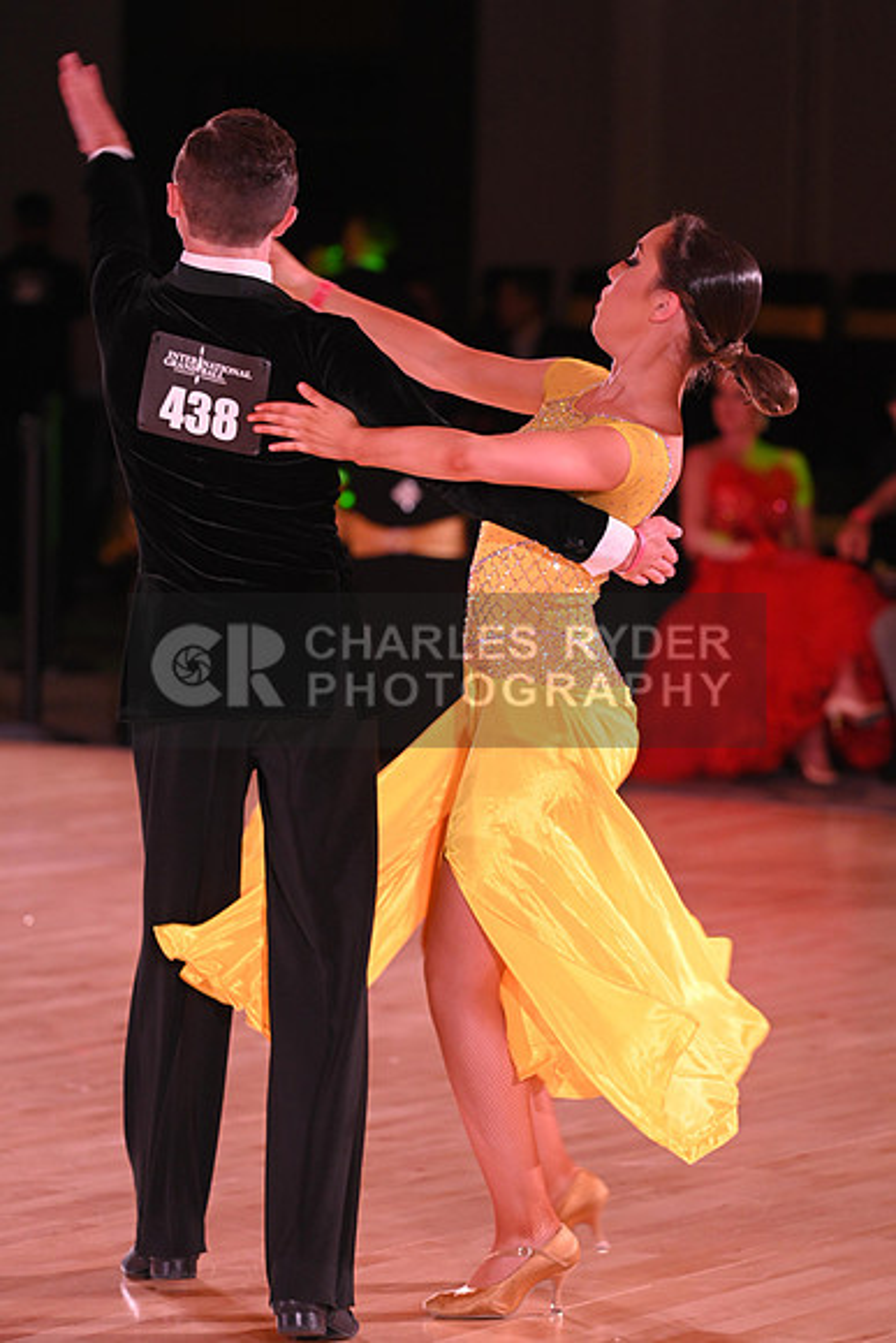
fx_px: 5969
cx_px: 448
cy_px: 672
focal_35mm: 160
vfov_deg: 12.8
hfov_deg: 8.6
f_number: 5
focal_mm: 160
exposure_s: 1/200
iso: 2000
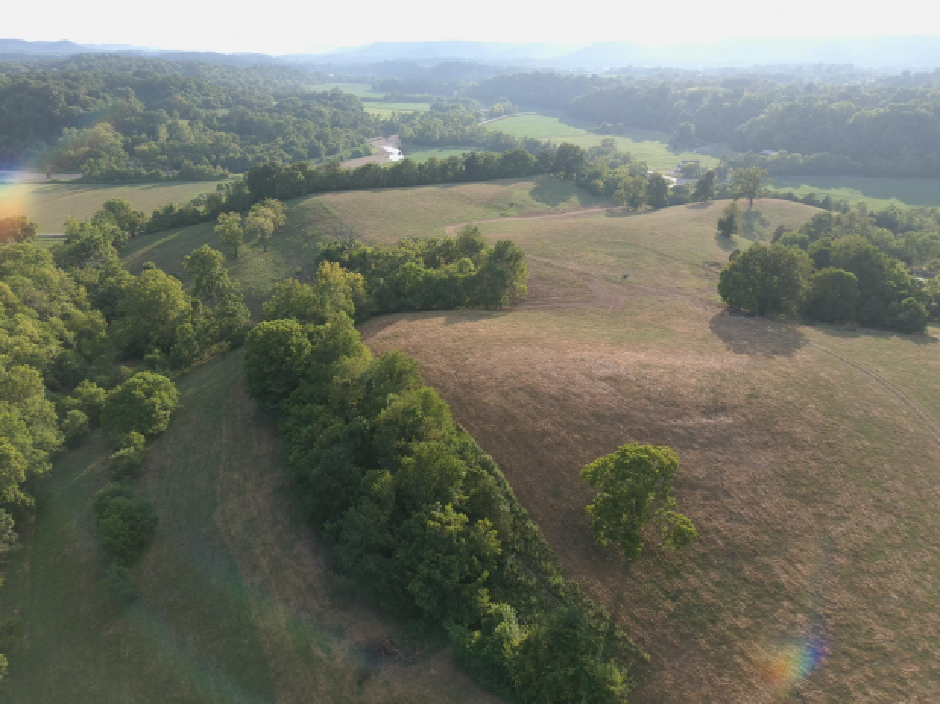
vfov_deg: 49.7
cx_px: 455
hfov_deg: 63.4
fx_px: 760
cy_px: 347
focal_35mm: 28
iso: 100
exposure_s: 1/400
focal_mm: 4.74
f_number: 1.8
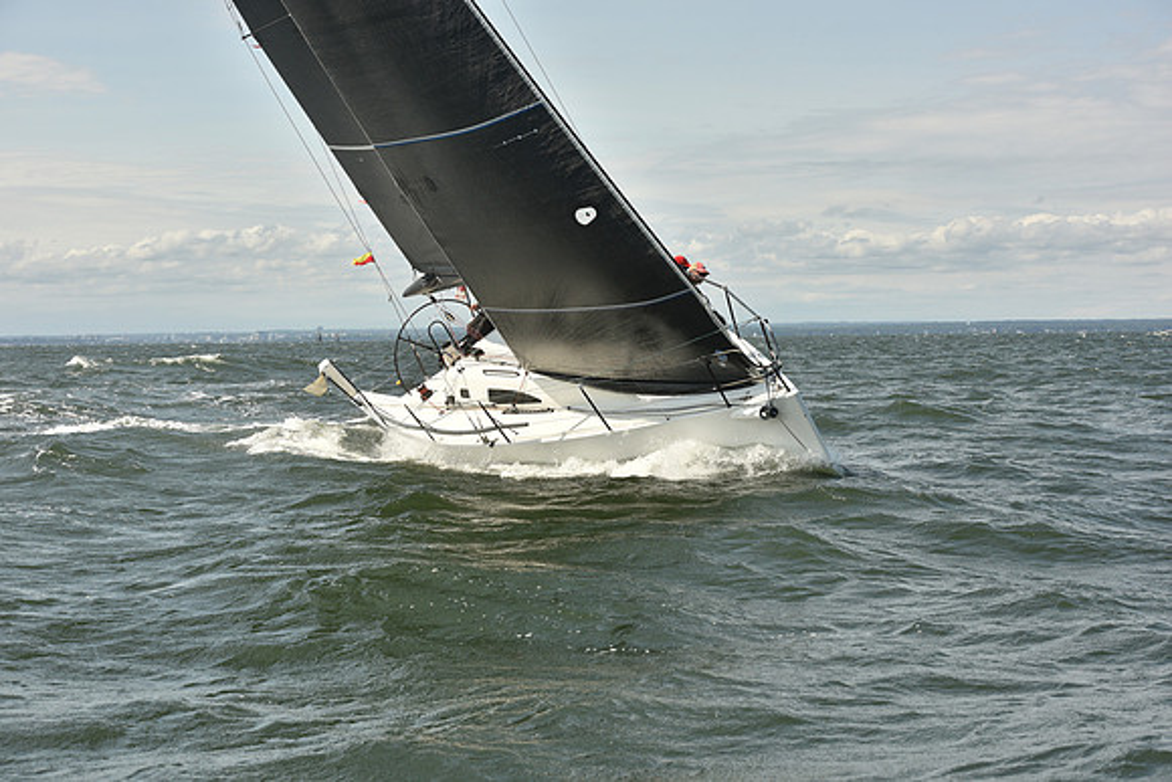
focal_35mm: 70
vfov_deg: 19.5
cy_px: 391
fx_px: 2279
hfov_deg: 28.8
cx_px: 586
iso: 250
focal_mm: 70
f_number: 9
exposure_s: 1/800
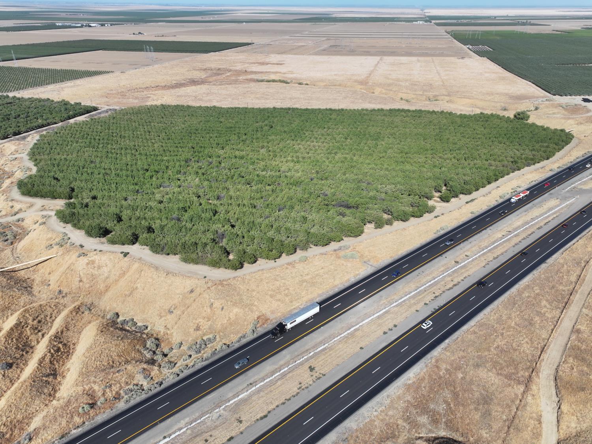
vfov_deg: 56.8
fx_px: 410
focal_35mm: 24
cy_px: 222
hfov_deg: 71.6
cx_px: 296
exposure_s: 1/1600
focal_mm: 12.29
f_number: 2.8
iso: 100
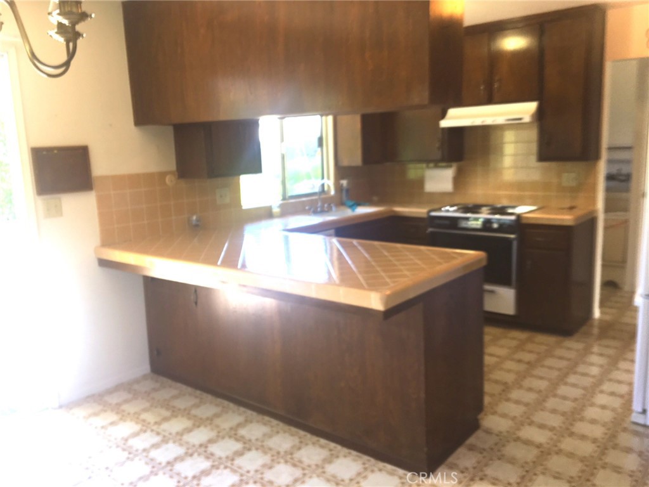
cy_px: 244
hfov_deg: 61.7
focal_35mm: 29
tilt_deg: -9.3
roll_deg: +2.5
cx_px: 324
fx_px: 544
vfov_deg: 48.2
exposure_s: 1/33
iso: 25
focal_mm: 4.15
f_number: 2.2
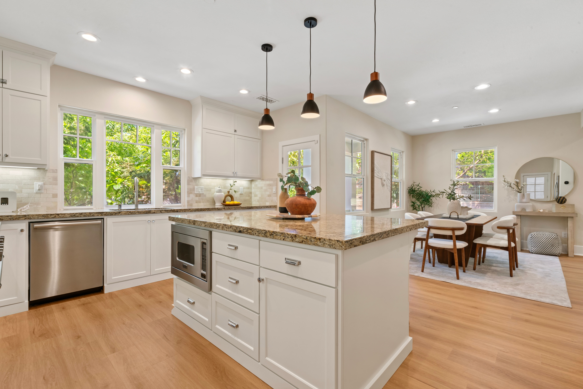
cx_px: 292
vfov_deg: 73.8
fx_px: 259
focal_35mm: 16
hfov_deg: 96.7
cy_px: 194
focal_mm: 16
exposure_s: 1/2
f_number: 16
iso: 400
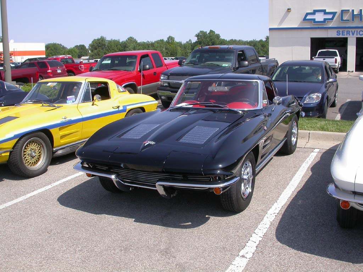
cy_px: 136
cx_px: 182
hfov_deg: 49.0
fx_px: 398
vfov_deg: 37.7
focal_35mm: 38
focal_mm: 7.85
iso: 100
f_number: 6.7
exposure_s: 1/305
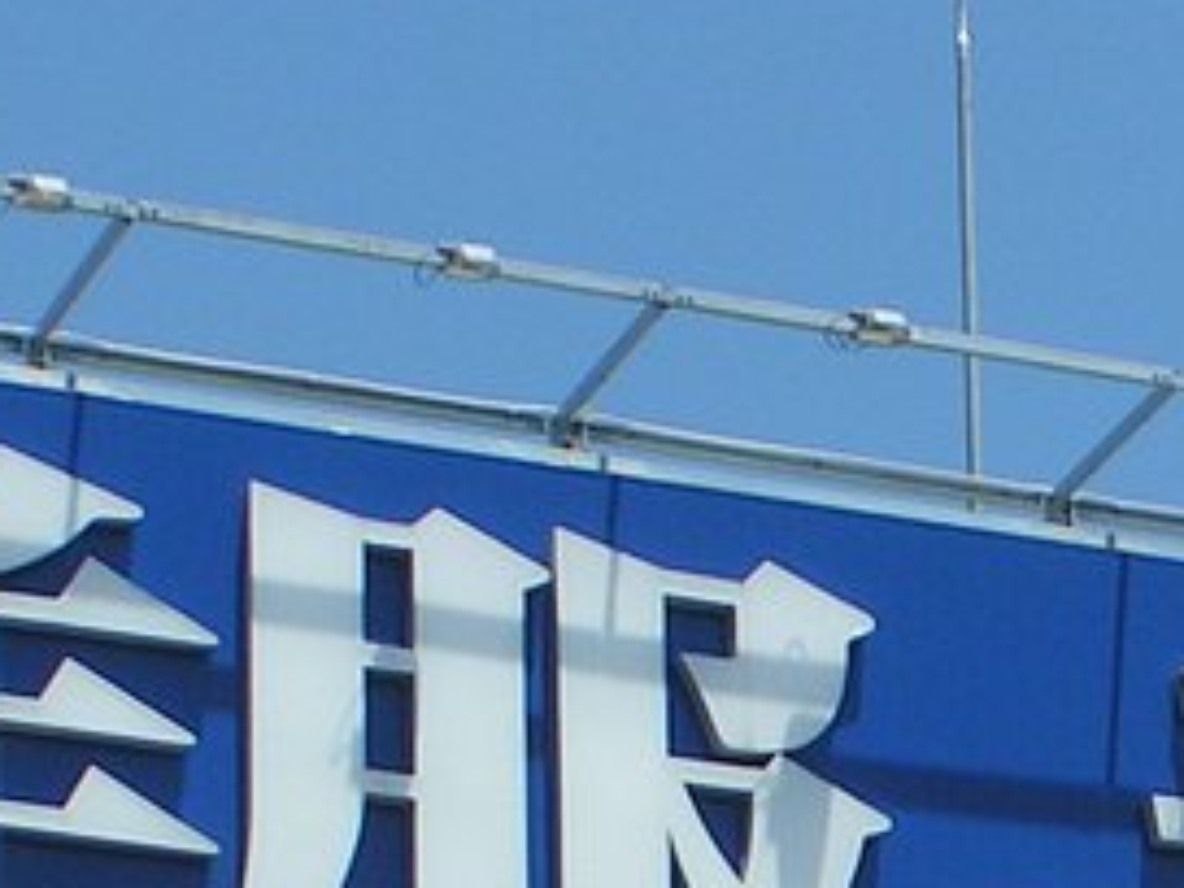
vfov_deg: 6.0
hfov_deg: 8.0
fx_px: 8380
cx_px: 1262
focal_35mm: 245
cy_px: 1062
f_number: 6.3
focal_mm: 10
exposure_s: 1/320
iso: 50
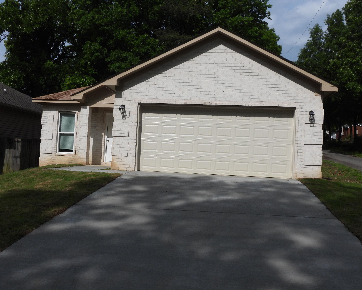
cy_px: 145
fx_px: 396
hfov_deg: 49.1
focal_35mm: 37
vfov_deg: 40.1
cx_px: 176
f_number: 4.5
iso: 100
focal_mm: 6.2
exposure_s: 1/2000
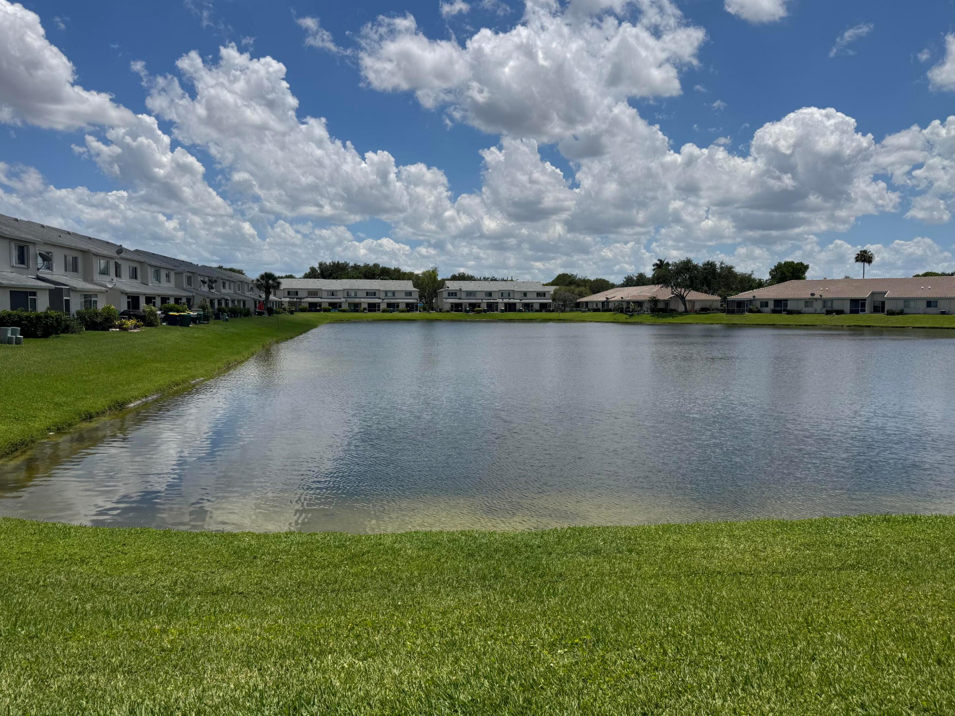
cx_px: 496
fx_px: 690
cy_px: 346
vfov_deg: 54.9
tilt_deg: -3.8
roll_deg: +0.5
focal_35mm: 25
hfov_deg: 69.4
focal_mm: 6.76
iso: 80
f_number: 1.78
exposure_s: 1/10417
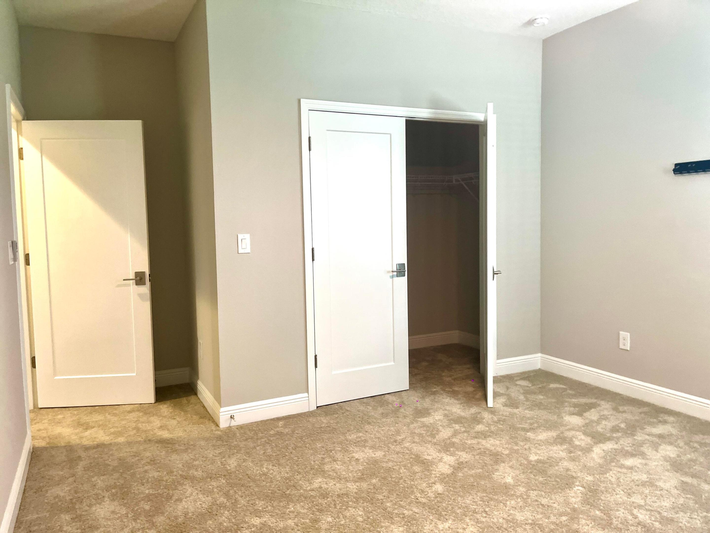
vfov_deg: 53.1
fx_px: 533
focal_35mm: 26
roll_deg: +2.2
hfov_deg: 67.3
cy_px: 266
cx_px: 355
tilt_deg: -5.4
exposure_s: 1/60
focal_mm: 5.1
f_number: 1.6
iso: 200
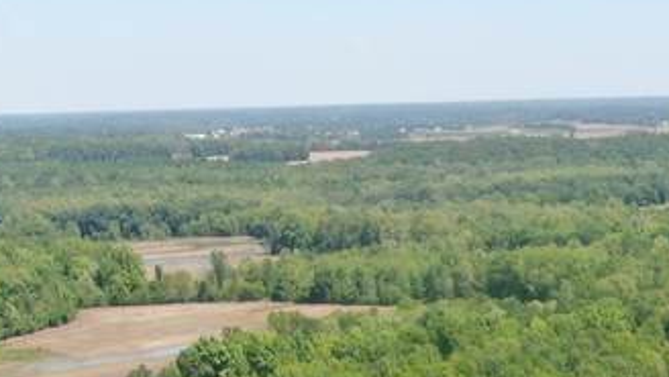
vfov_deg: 11.4
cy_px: 558
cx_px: 948
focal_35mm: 102
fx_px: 1811
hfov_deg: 18.9
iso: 100
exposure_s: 1/1000
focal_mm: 4.39
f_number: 2.8
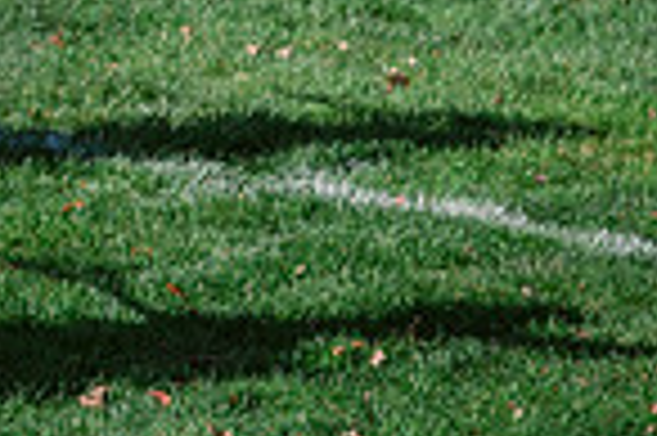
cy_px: -393
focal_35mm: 637
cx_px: -616
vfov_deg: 2.1
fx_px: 11612
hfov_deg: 3.2
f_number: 5
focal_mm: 160
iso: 250
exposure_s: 1/1600
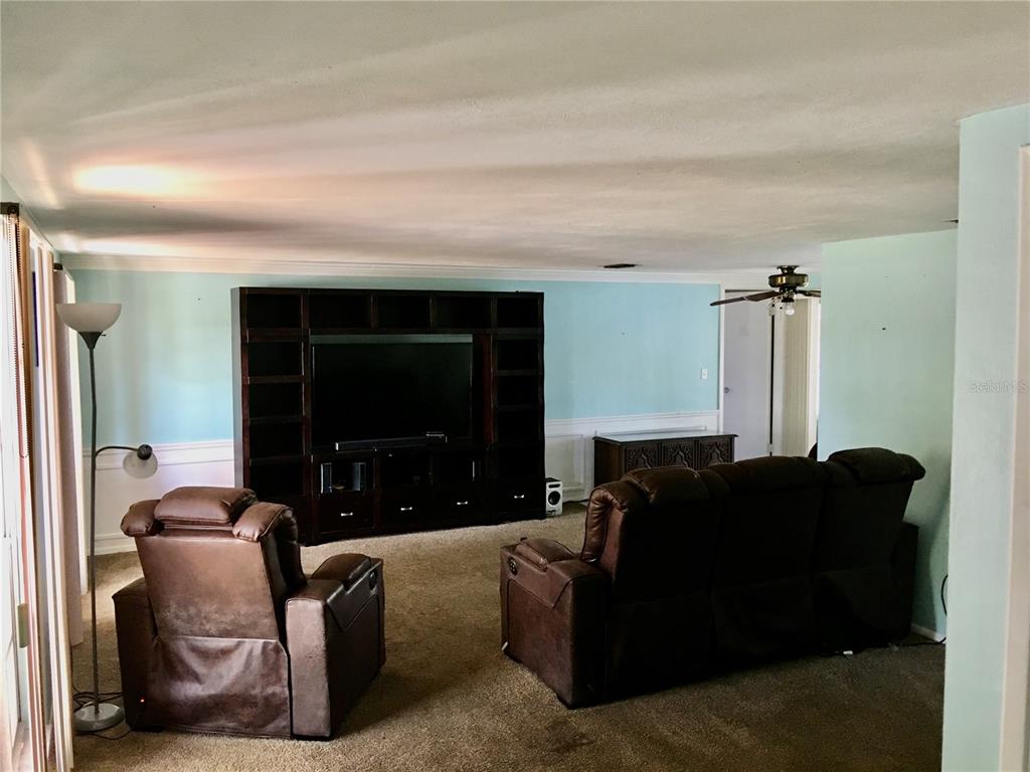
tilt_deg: -2.8
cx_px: 515
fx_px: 863
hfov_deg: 61.7
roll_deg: +0.0
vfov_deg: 48.2
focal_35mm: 29
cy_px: 386
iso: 80
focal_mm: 4.15
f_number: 2.2
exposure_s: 1/15
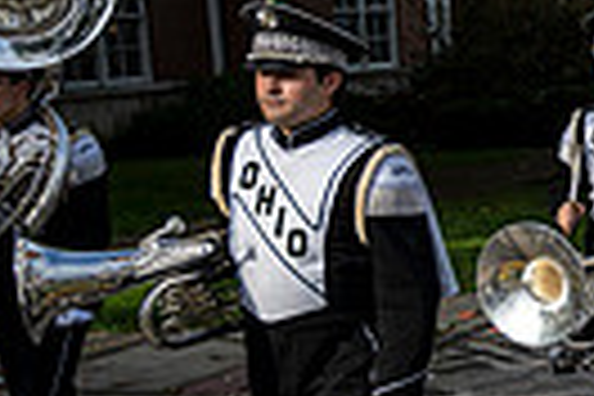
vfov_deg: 12.2
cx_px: 1206
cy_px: 250
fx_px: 1848
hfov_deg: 14.8
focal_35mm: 112
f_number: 4
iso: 125
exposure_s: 1/1600
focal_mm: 25.5
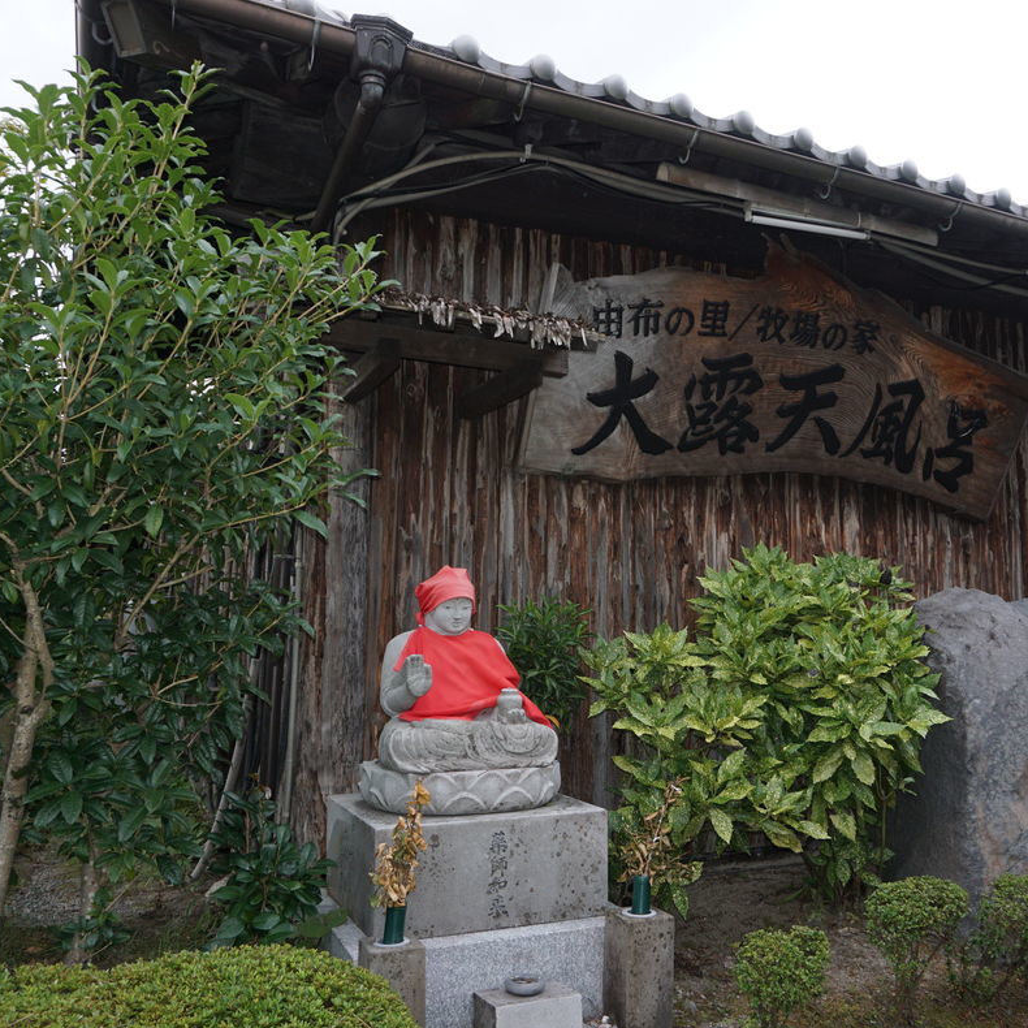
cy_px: 510
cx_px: 602
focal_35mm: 31
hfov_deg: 52.3
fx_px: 1042
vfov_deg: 52.5
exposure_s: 1/160
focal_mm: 16
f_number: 4
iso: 320
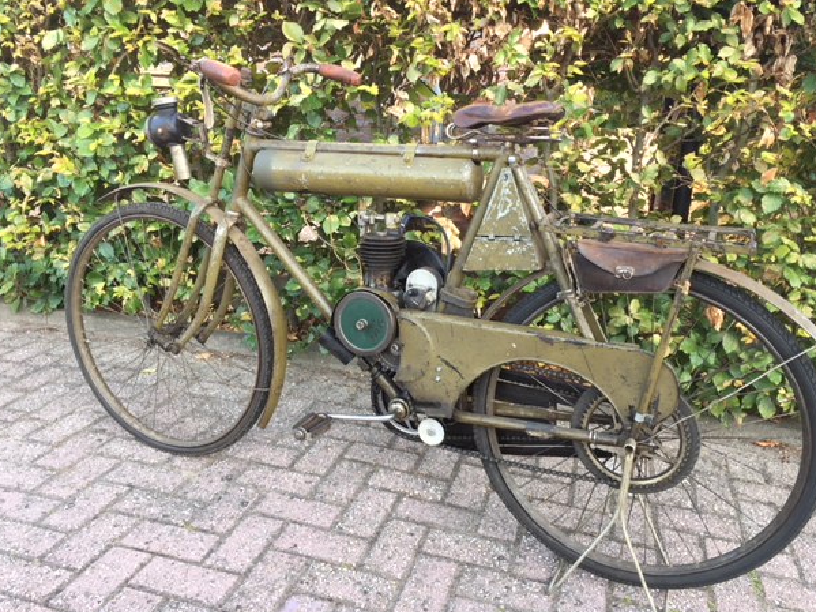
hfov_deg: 58.4
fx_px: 731
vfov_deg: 45.4
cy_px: 297
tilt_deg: -17.4
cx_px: 418
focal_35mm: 31
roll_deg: -1.9
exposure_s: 1/50
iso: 25
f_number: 2.2
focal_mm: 4.15
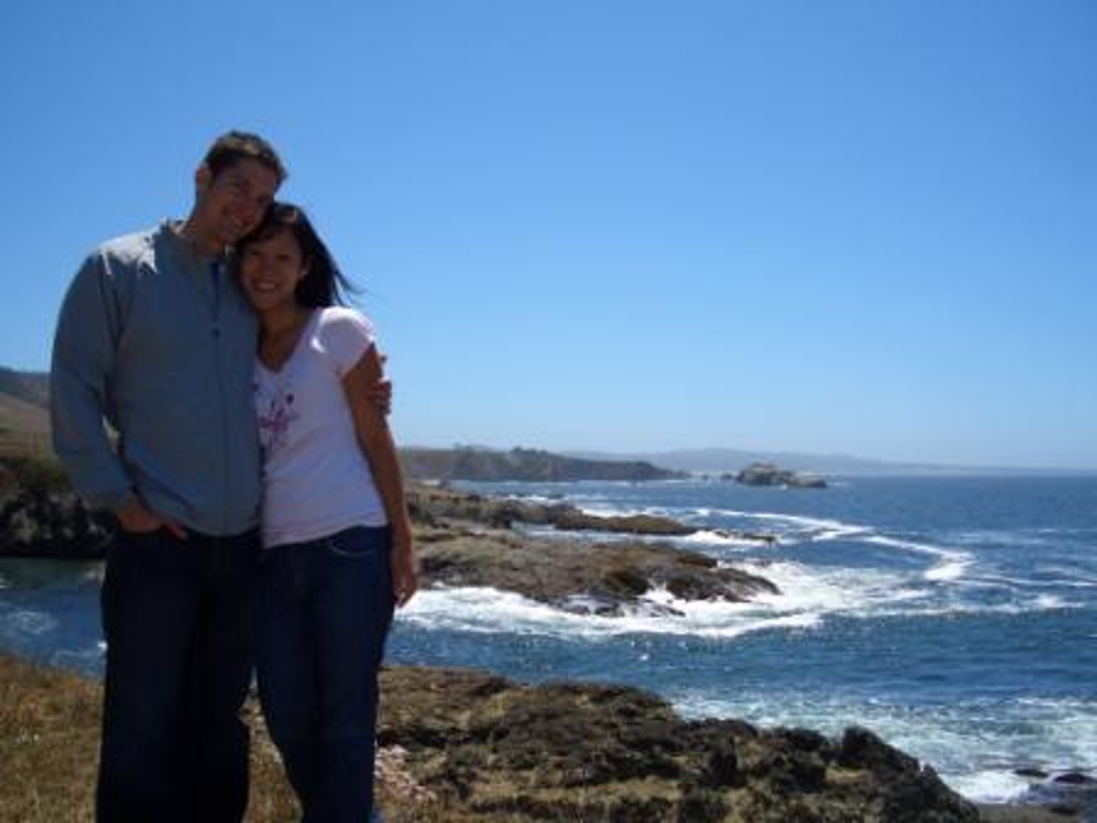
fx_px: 1109
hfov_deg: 52.6
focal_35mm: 35
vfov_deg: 40.7
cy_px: 412
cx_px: 548
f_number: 4.3
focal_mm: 5.8
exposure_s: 1/640
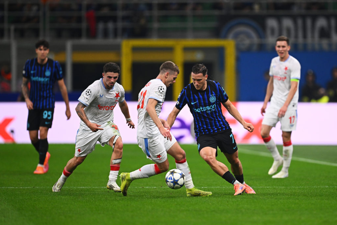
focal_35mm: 400
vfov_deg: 3.4
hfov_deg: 5.2
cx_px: 168
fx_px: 3745
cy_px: 112
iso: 1600
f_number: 2.8
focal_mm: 400
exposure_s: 1/1600
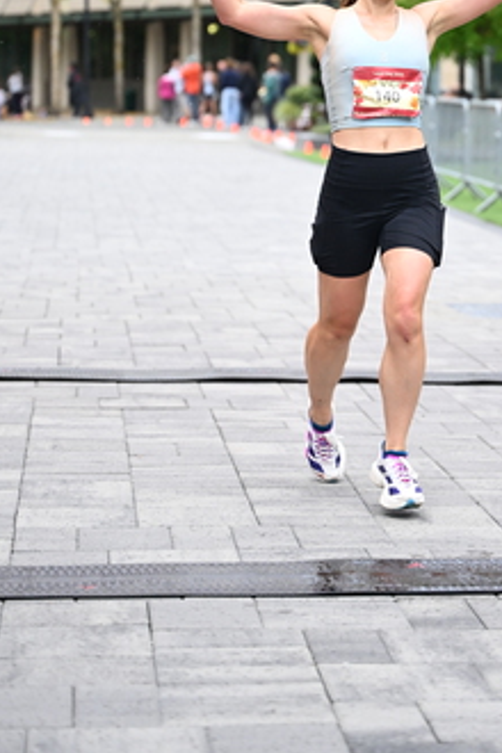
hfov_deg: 11.4
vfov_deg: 16.9
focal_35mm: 120
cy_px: 144
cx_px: 371
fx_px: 2510
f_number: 2.8
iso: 1250
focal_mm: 72
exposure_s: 1/1250
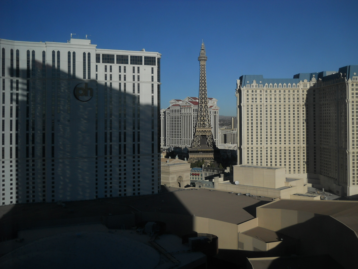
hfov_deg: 45.8
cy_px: 134
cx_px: 179
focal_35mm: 41
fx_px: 424
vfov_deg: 35.1
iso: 80
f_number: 5.5
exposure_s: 1/200
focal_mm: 6.72
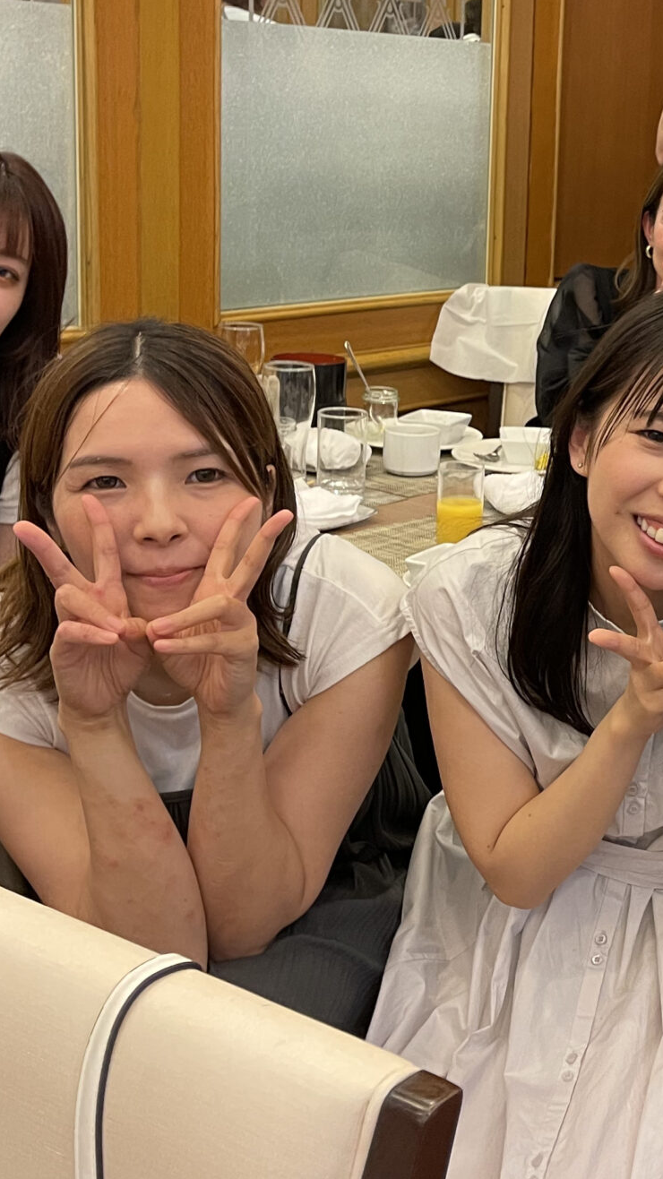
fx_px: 1657
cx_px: 831
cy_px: 456
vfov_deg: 39.0
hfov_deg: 20.8
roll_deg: -5.7
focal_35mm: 53
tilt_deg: -12.5
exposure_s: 1/60
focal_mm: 5.1
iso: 320
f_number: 1.6
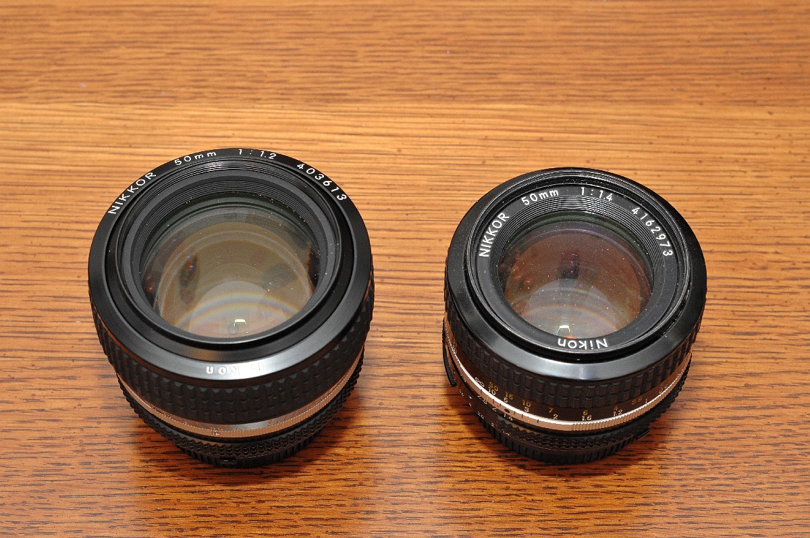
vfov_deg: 18.1
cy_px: 269
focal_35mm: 75
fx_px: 1685
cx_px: 405
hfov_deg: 27.0
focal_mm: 50
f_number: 10
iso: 800
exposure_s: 1/60
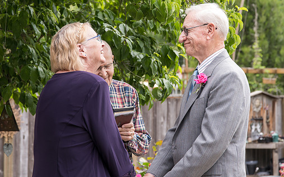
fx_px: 851
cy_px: 53
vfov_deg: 11.9
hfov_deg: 18.9
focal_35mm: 110
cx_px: 149
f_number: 4.5
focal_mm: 62
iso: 400
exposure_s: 1/500
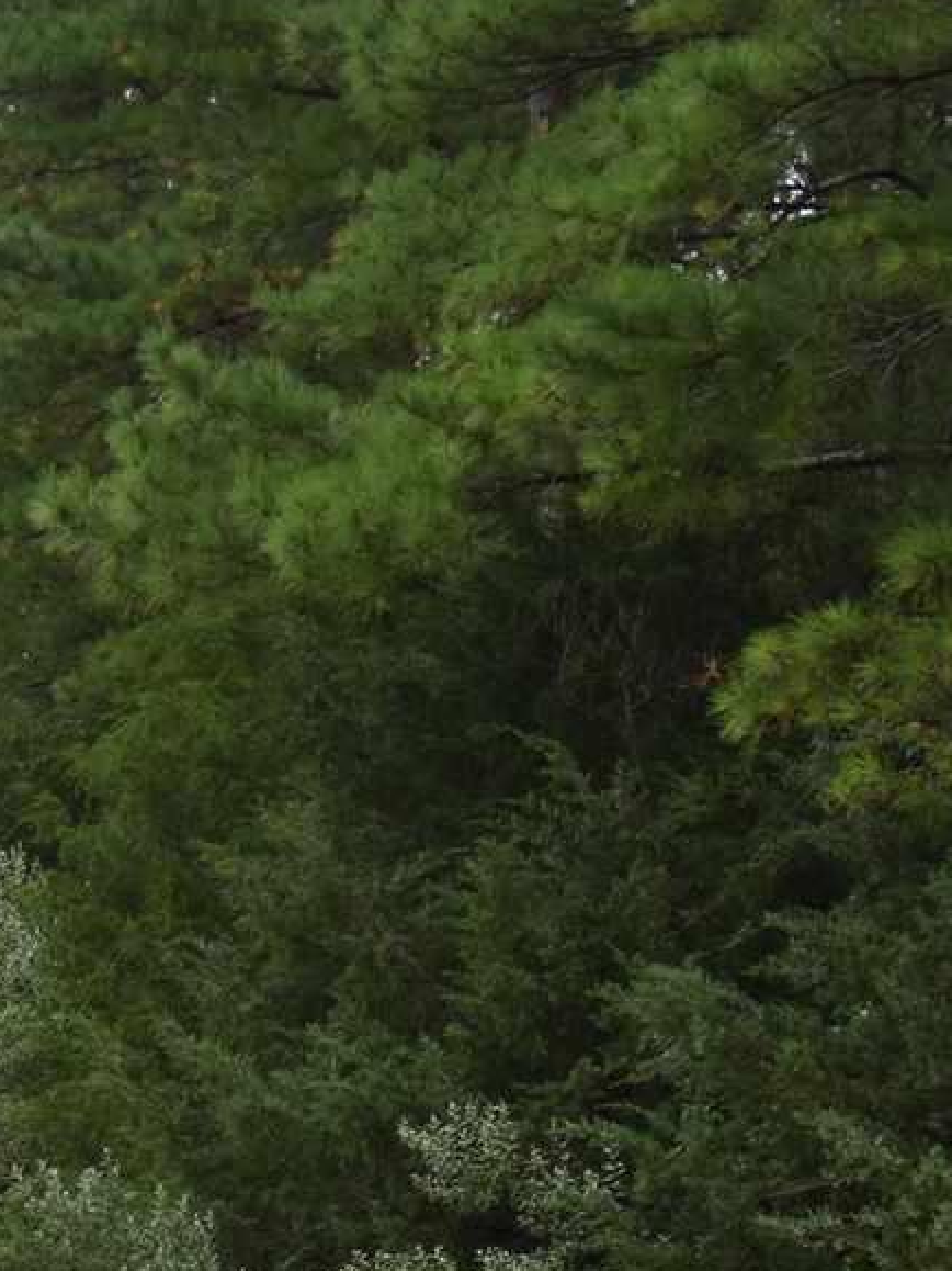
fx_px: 3742
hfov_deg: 14.2
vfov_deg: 18.9
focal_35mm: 102
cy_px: 1200
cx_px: -48
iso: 200
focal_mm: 20
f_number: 7.1
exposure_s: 1/250
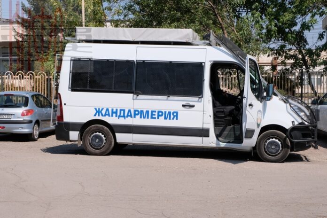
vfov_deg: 20.9
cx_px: 164
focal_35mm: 65
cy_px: 109
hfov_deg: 31.0
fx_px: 590
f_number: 11
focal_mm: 43.4
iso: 400
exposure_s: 1/420
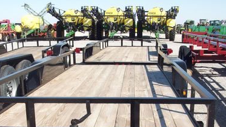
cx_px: 115
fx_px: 324
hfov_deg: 38.5
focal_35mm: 54
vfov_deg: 21.8
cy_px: 112
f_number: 5.5
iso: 64
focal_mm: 5.7
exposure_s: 1/247
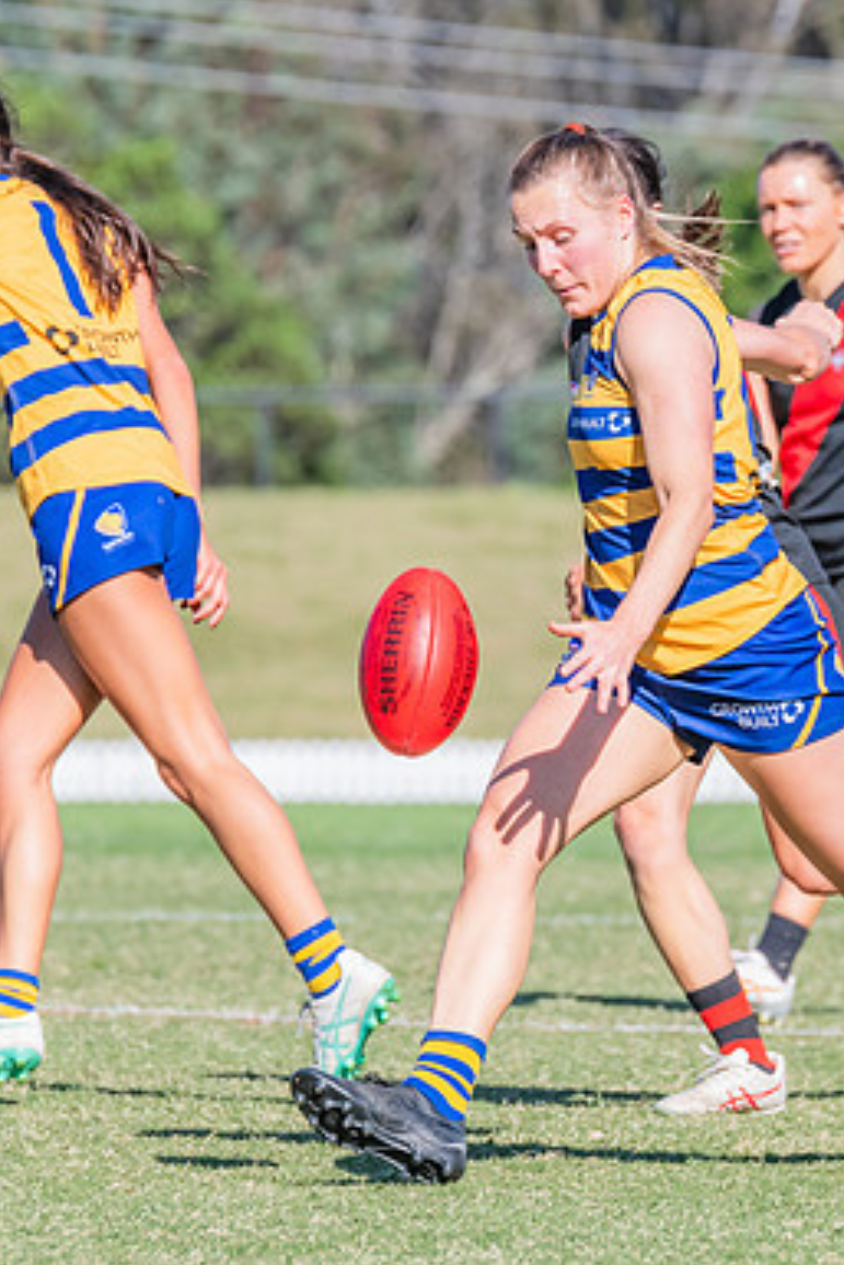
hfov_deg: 2.3
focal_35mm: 601
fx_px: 21115
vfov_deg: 3.4
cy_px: 600
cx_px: 615
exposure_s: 1/1250
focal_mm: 360
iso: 800
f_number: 11
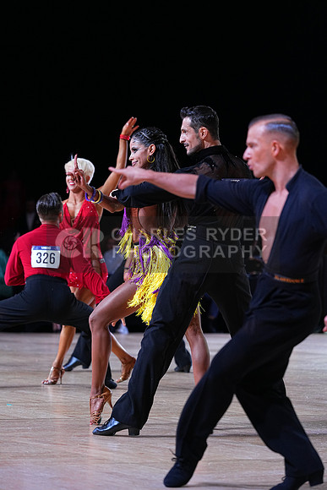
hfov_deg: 8.8
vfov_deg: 13.2
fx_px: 2124
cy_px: 245
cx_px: 164
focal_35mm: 156
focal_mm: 156
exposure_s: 1/500
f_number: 4
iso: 1600
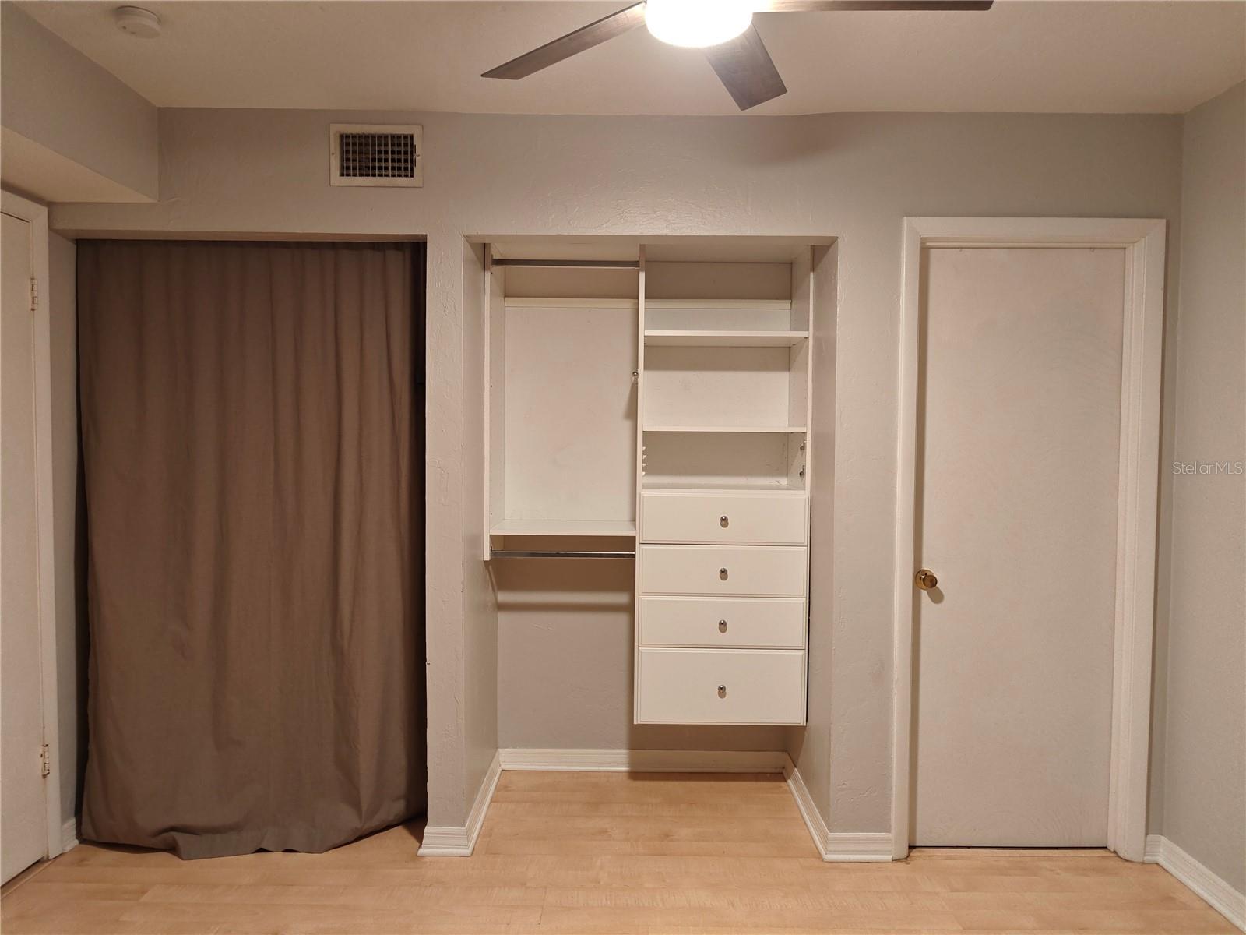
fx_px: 828
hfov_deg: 73.9
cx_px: 623
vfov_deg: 58.9
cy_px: 468
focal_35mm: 23
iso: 640
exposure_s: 1/120
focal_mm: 6.06
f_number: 1.6
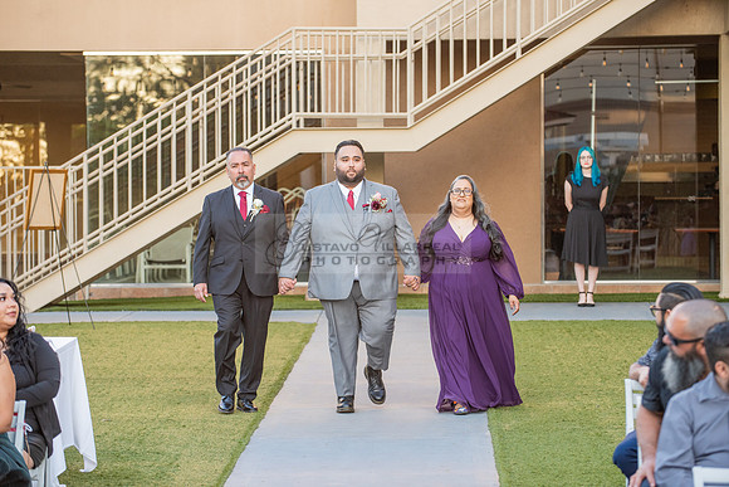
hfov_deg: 15.8
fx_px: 2633
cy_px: 244
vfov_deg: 10.6
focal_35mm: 130
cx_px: 364
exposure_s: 1/320
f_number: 4
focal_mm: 130
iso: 800
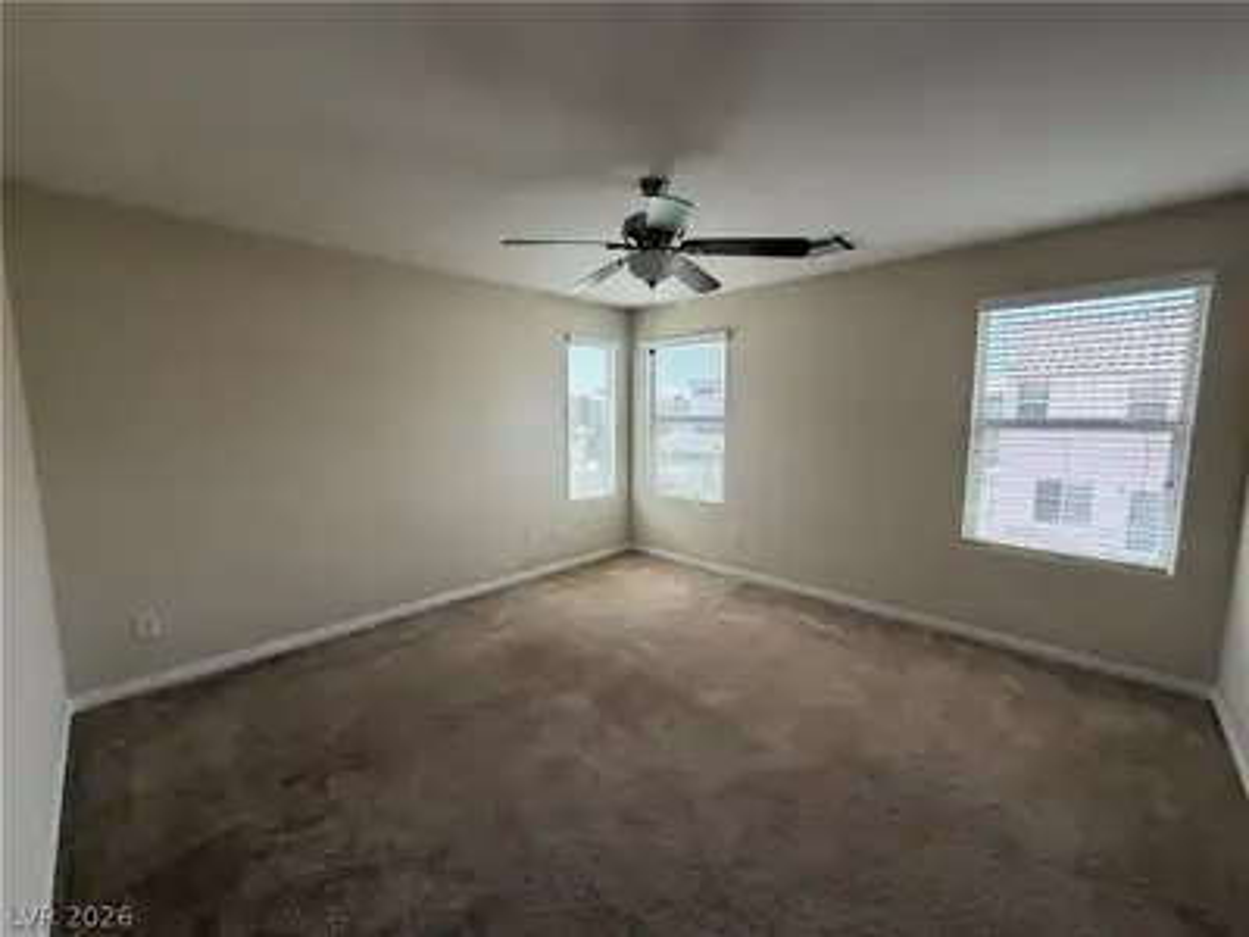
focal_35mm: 14
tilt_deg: -7.0
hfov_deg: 102.1
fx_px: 505
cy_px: 468
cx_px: 624
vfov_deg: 85.7
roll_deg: +0.5
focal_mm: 2.22
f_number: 2.2
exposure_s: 1/121
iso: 64
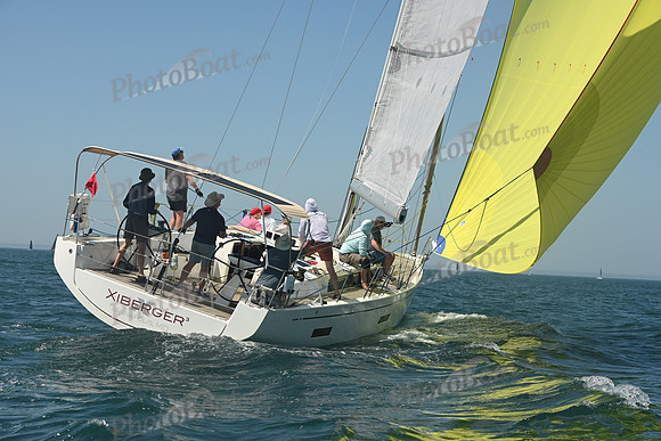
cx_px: 330
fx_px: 1286
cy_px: 220
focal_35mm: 70
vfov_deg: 19.5
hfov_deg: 28.8
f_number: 9
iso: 320
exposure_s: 1/1000
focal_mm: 70
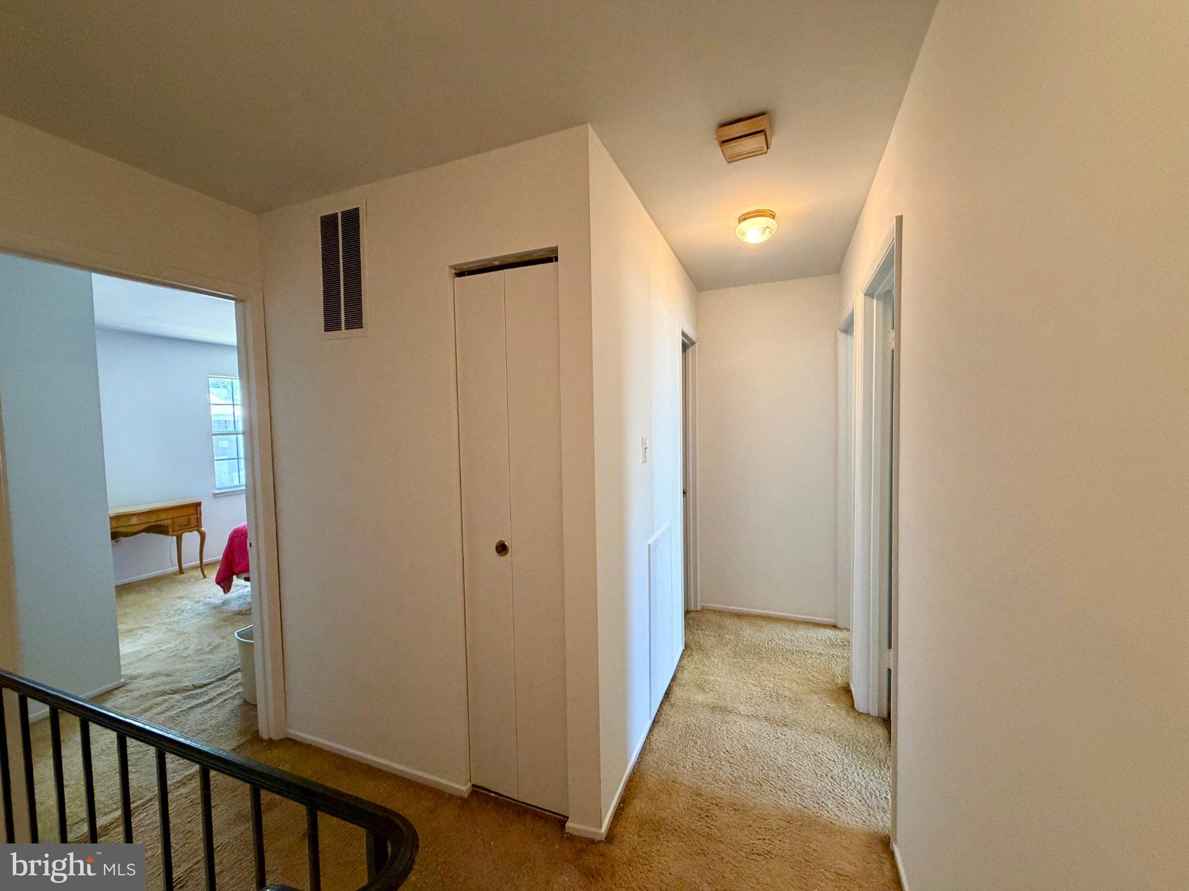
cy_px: 446
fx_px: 481
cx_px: 594
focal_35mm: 14
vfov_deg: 85.7
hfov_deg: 102.1
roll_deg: +1.3
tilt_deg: -3.4
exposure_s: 1/60
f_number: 2.2
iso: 250
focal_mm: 2.22
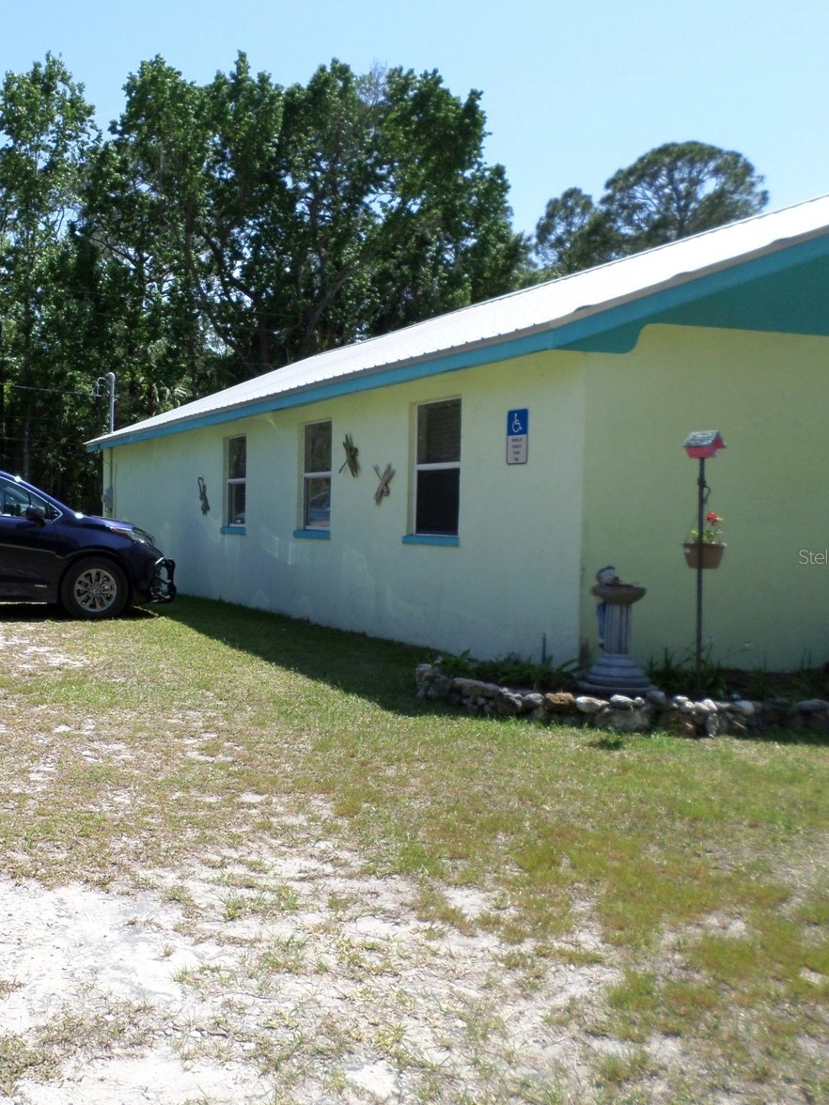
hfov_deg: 39.7
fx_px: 1086
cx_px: 135
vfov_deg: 54.0
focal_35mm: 34
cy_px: 556
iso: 80
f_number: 2.5
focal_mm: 4.5
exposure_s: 1/1000
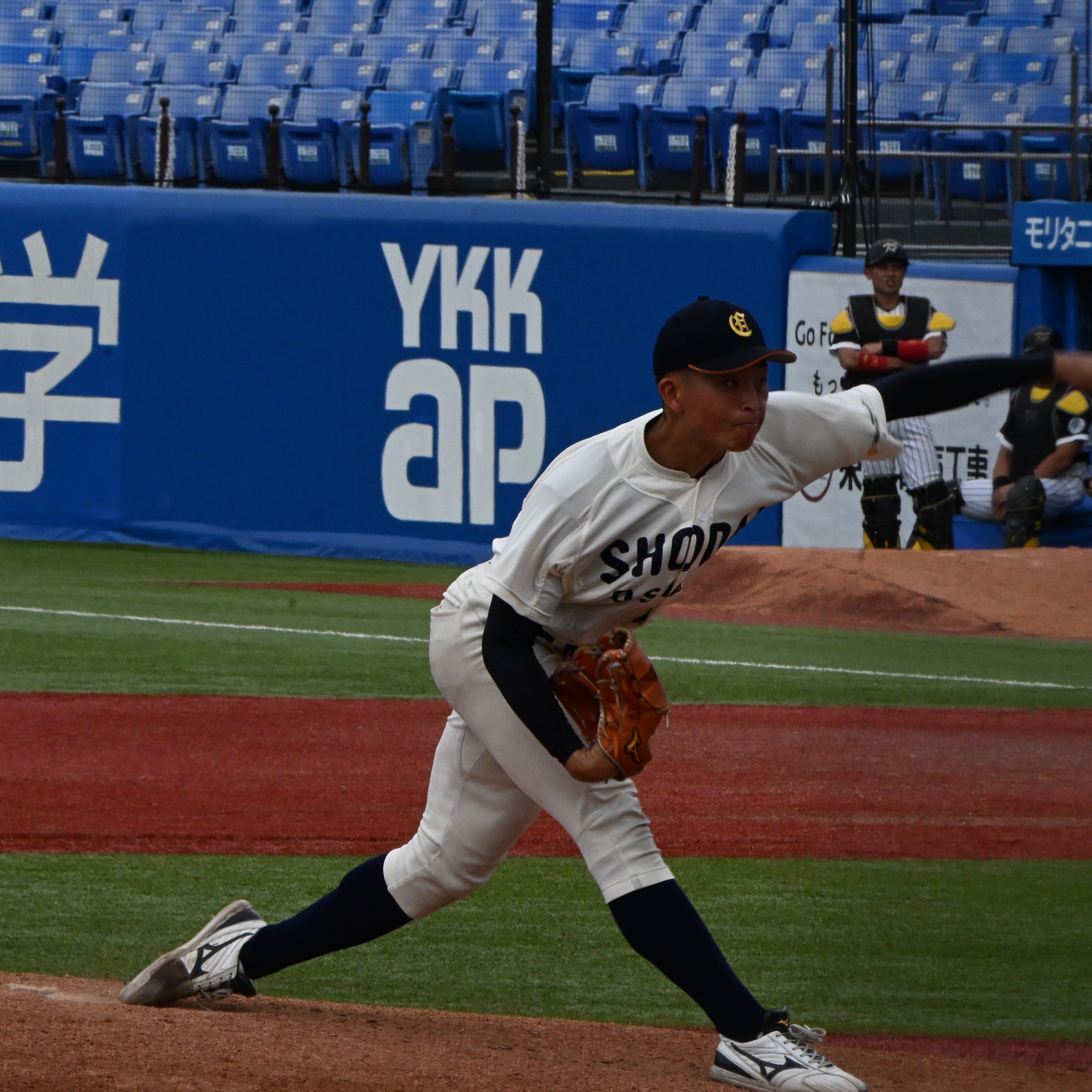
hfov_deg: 3.2
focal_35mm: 550
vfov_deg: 3.2
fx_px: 19617
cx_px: 640
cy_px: 546
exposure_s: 1/800
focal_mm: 287
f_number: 22
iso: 2500
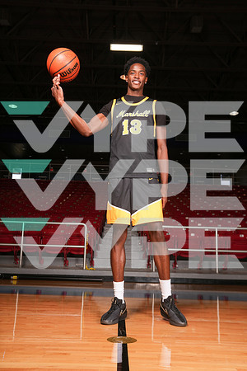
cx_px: 124
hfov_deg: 38.9
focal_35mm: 34
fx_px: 350
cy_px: 186
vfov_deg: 55.8
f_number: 5.6
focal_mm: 34
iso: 250
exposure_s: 1/200
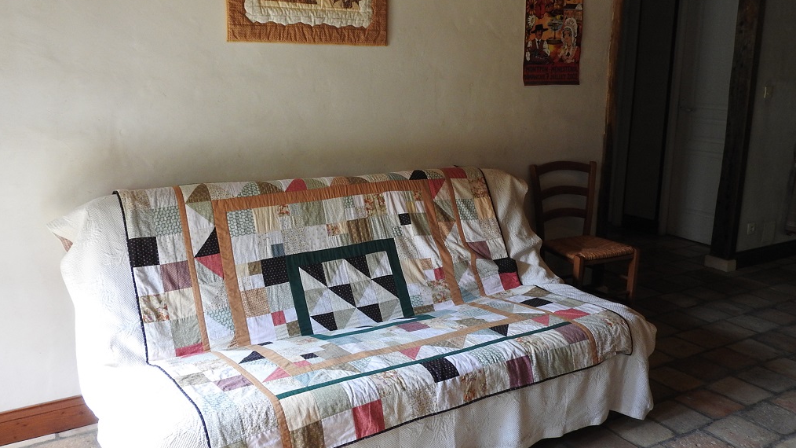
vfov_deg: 35.5
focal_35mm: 33
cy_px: 189
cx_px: 399
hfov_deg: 59.5
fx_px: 696
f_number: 4
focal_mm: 5.4
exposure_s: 1/30
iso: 250
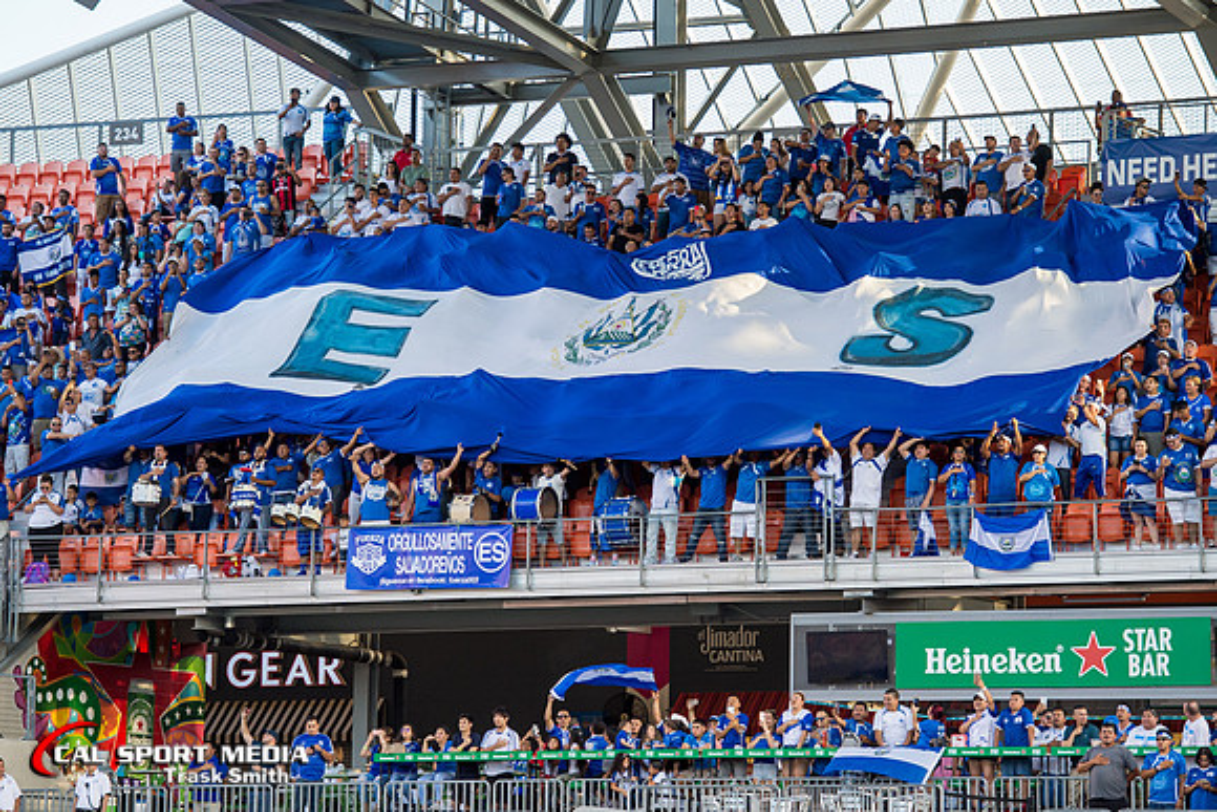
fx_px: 6285
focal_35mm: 186
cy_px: 357
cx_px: 615
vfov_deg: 7.4
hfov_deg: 11.1
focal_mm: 150
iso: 1000
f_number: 4
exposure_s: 1/1250
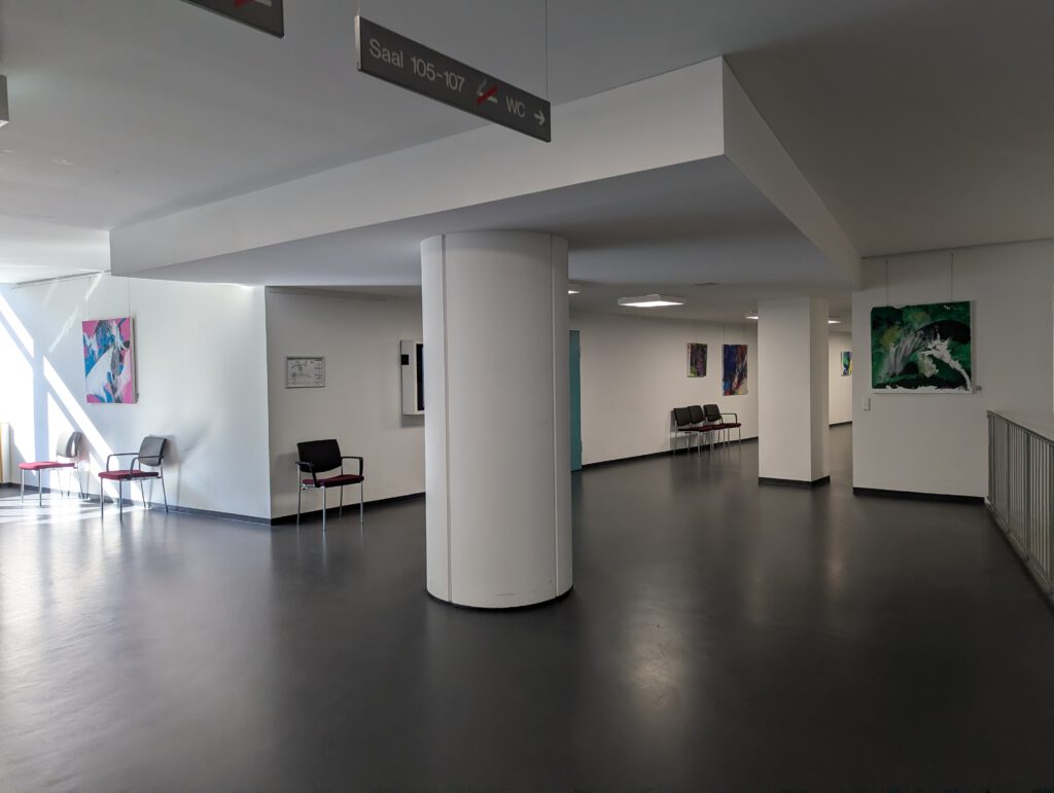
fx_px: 732
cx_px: 527
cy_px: 396
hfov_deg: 71.5
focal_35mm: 24
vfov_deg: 56.9
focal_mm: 6.81
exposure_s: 1/214
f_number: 1.85
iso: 69
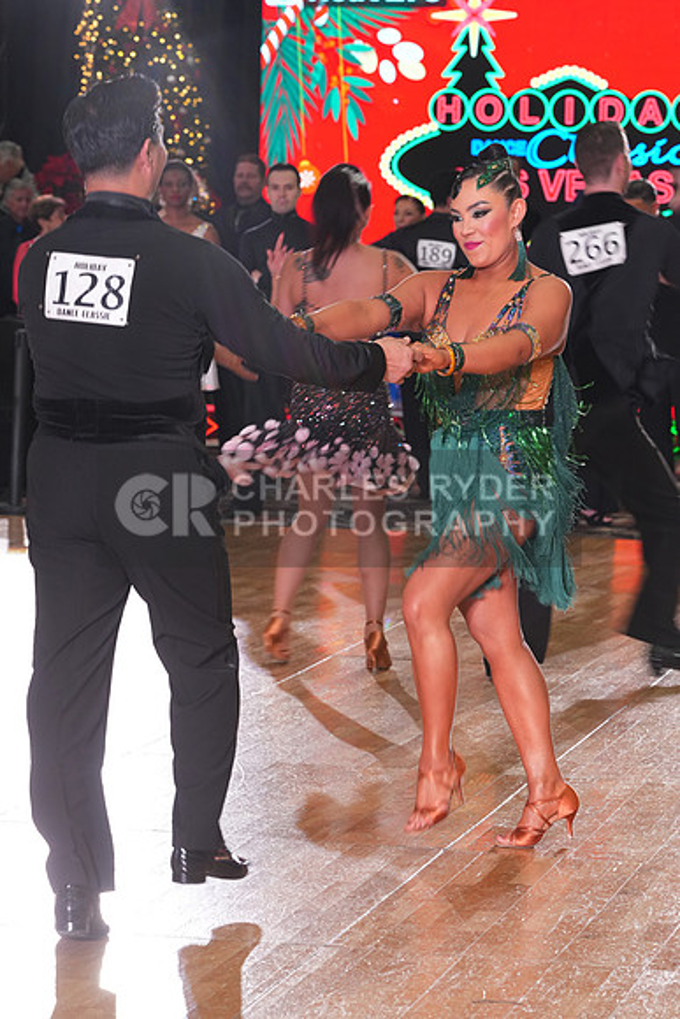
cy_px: 510
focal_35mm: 120
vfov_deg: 17.1
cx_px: 340
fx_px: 3398
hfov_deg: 11.4
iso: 1250
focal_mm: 120
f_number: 7.1
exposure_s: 1/60
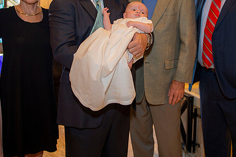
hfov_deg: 44.5
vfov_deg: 30.0
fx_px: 288
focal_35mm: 44
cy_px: 39
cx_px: 127
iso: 1000
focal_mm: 24
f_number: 2.8
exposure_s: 1/100
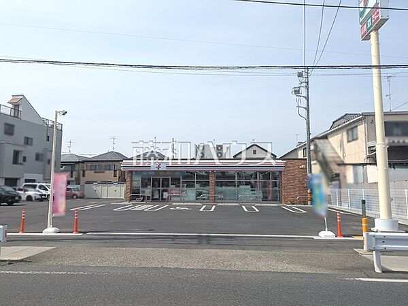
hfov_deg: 69.4
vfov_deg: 54.9
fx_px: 295
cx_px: 204
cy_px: 153
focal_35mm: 25
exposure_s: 1/2959
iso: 58
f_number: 1.89
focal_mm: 5.43
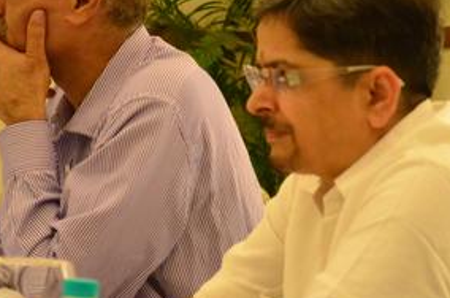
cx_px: 255
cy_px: 102
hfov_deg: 11.8
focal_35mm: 174
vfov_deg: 7.8
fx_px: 2171
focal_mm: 55
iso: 3200
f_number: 5.6
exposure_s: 1/80
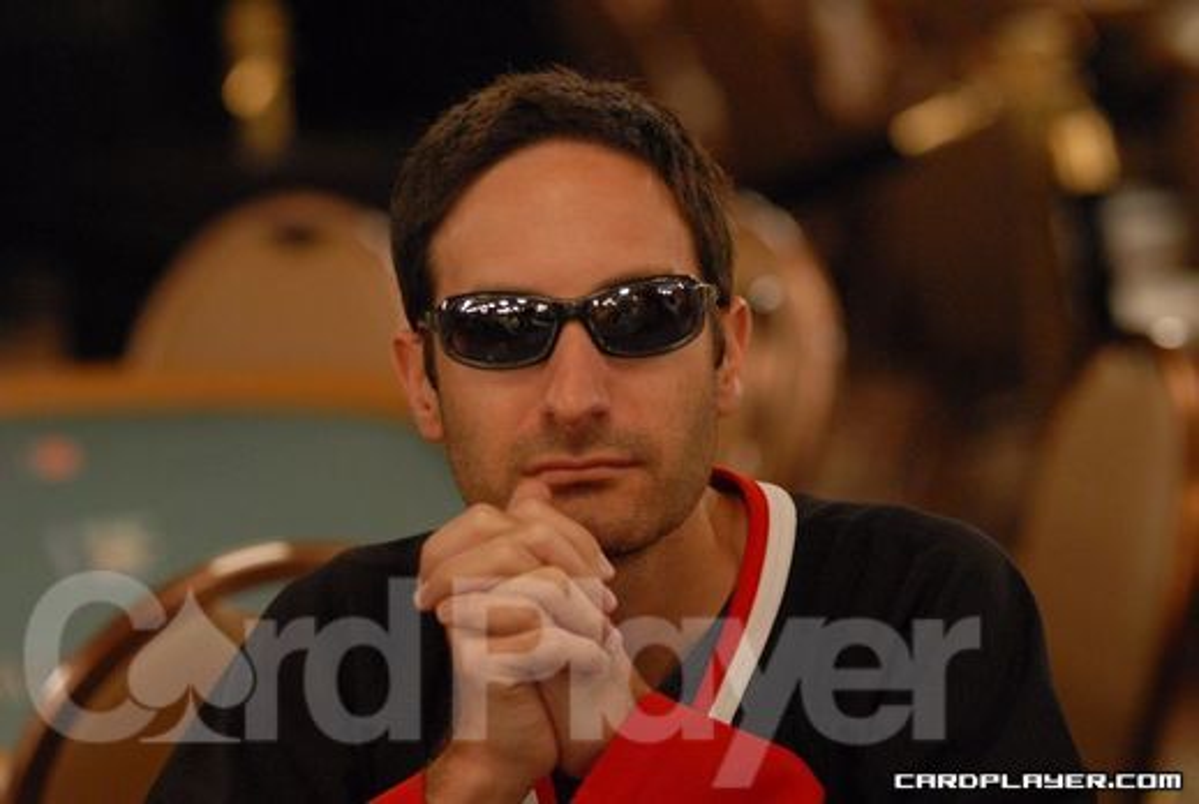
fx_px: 6005
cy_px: 402
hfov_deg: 11.4
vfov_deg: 7.7
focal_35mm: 180
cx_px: 600
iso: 1000
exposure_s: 1/125
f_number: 3.2
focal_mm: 120
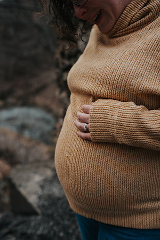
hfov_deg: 37.9
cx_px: 80
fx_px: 233
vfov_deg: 54.4
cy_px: 120
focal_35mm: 35
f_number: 3.2
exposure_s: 1/400
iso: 250
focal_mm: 35
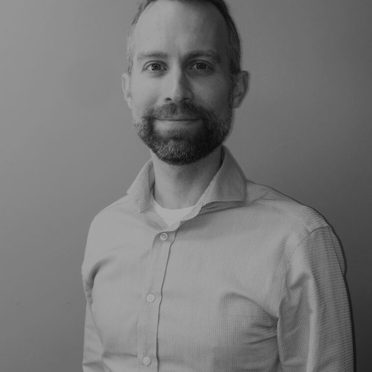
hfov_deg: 47.2
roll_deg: +0.4
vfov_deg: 47.0
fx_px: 426
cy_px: 155
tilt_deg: -9.3
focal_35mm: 35
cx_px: 188
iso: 40
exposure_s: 1/30
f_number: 2.2
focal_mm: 4.15
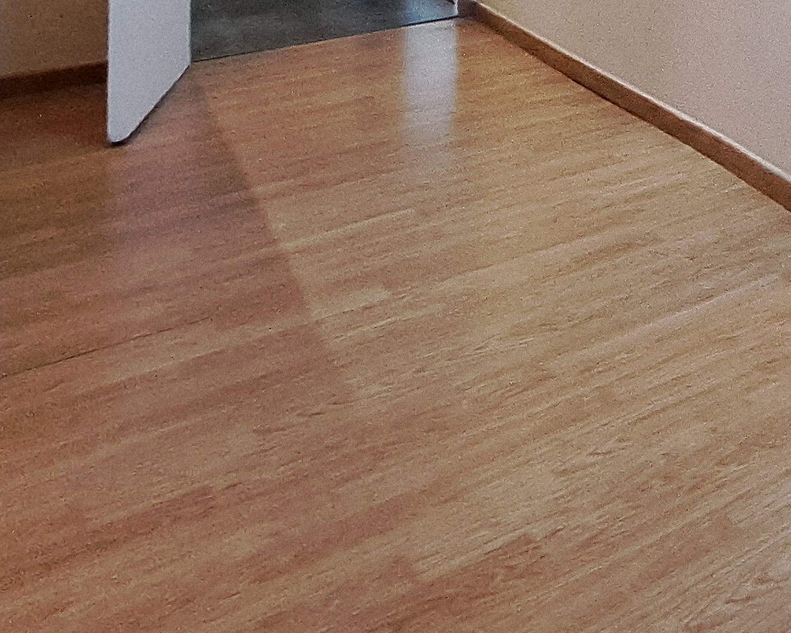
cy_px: -252
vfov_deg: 26.9
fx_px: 1030
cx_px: 1072
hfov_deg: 30.9
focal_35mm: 44
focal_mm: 1.74
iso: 160
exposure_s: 1/50
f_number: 2.2
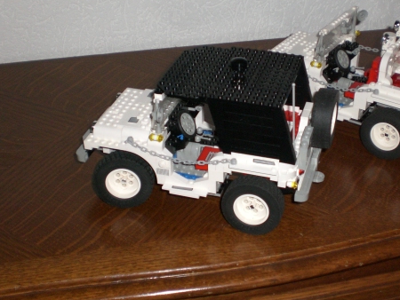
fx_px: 624
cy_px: 136
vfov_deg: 27.0
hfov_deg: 35.2
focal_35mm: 54
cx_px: 265
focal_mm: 6.3
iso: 200
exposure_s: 1/60
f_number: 3.1
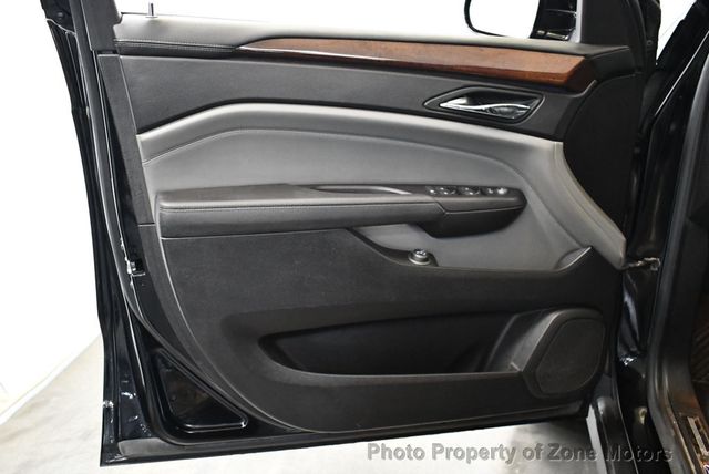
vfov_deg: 36.9
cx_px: 354
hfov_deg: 53.1
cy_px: 237
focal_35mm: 36
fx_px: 710
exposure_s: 1/60
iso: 3200
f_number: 3.5
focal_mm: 18
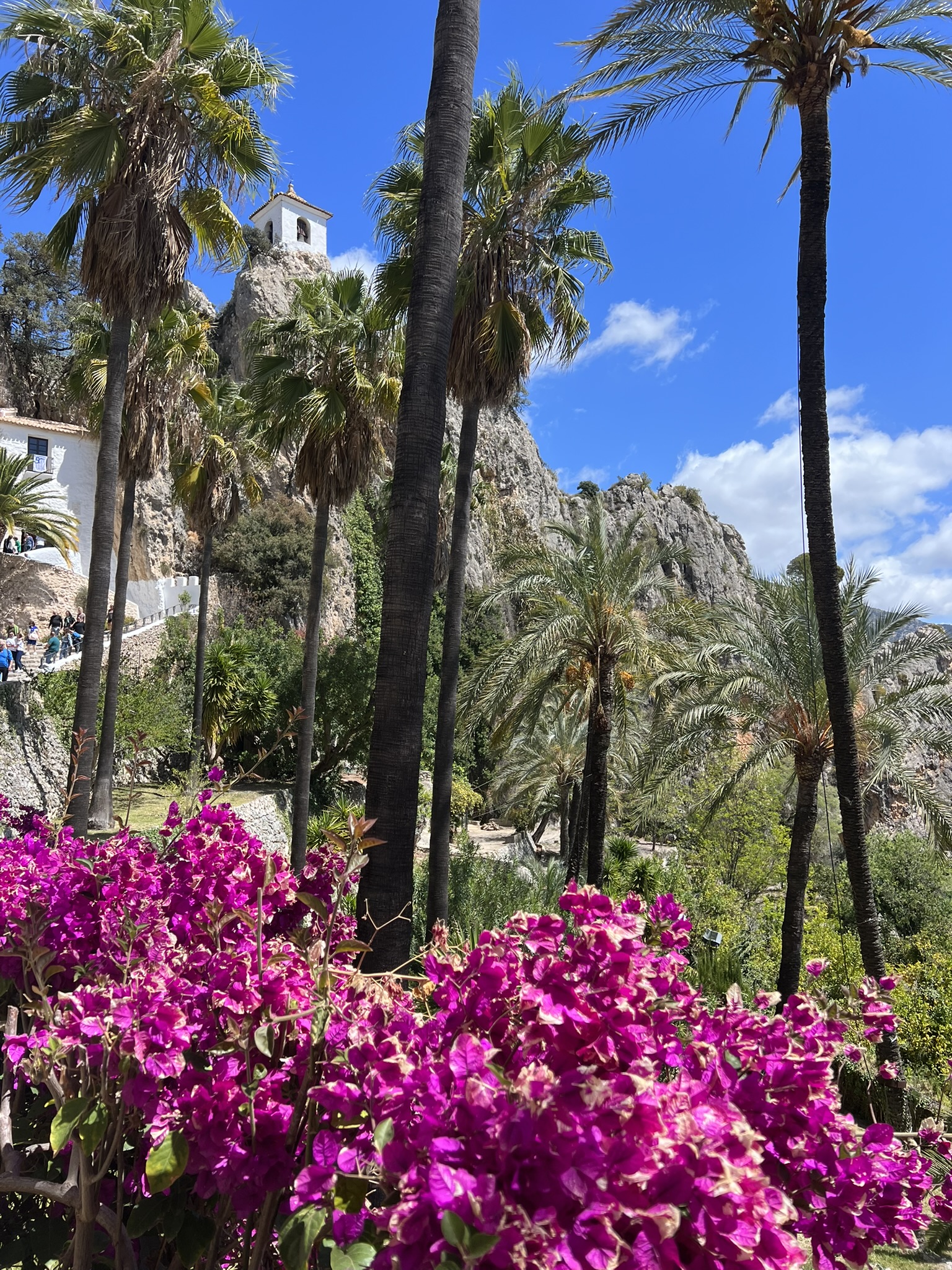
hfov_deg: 53.1
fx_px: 953
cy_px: 635
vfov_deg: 67.3
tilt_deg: +6.7
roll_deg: +0.6
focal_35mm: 26
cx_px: 476
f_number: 1.5
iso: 50
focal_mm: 5.7
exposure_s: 1/2571
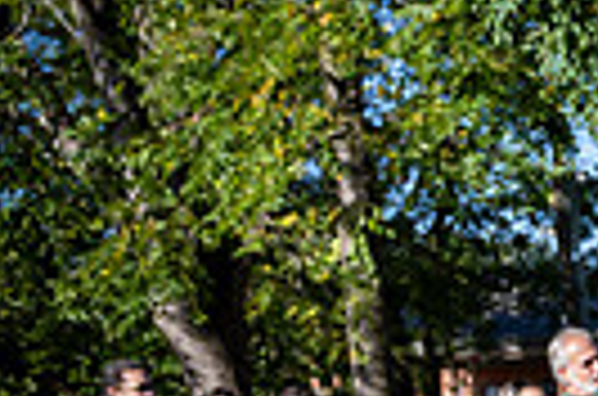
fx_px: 1740
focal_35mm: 105
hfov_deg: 15.9
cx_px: 1142
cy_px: 610
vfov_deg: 12.3
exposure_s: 1/500
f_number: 4
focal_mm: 24
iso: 125
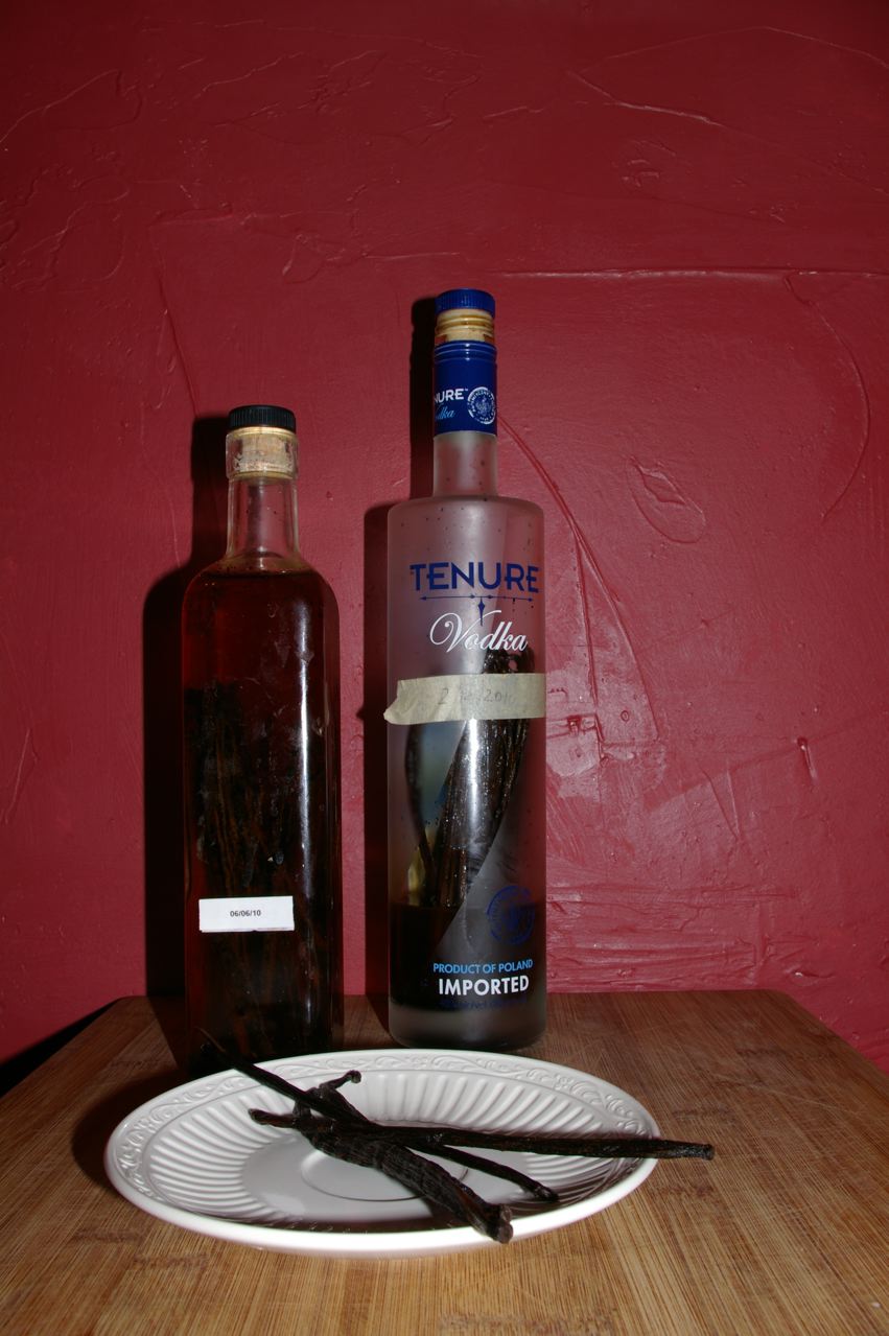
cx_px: 444
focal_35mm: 32
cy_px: 668
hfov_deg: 41.7
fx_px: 1168
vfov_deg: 59.5
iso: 200
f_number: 13
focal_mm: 21
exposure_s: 1/30
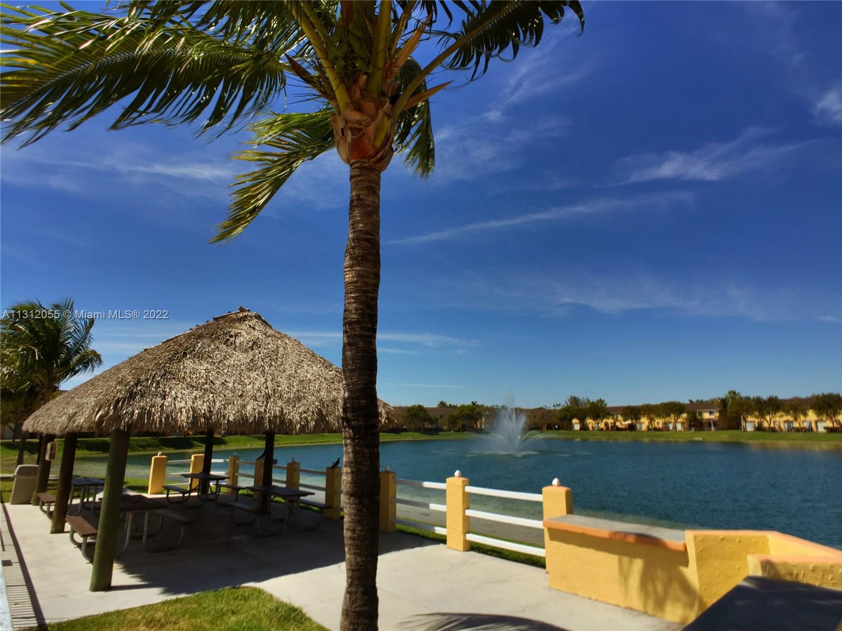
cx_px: 421
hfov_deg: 61.7
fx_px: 705
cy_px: 316
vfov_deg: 48.2
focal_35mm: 29
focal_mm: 4.15
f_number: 2.2
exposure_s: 1/6623
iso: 32
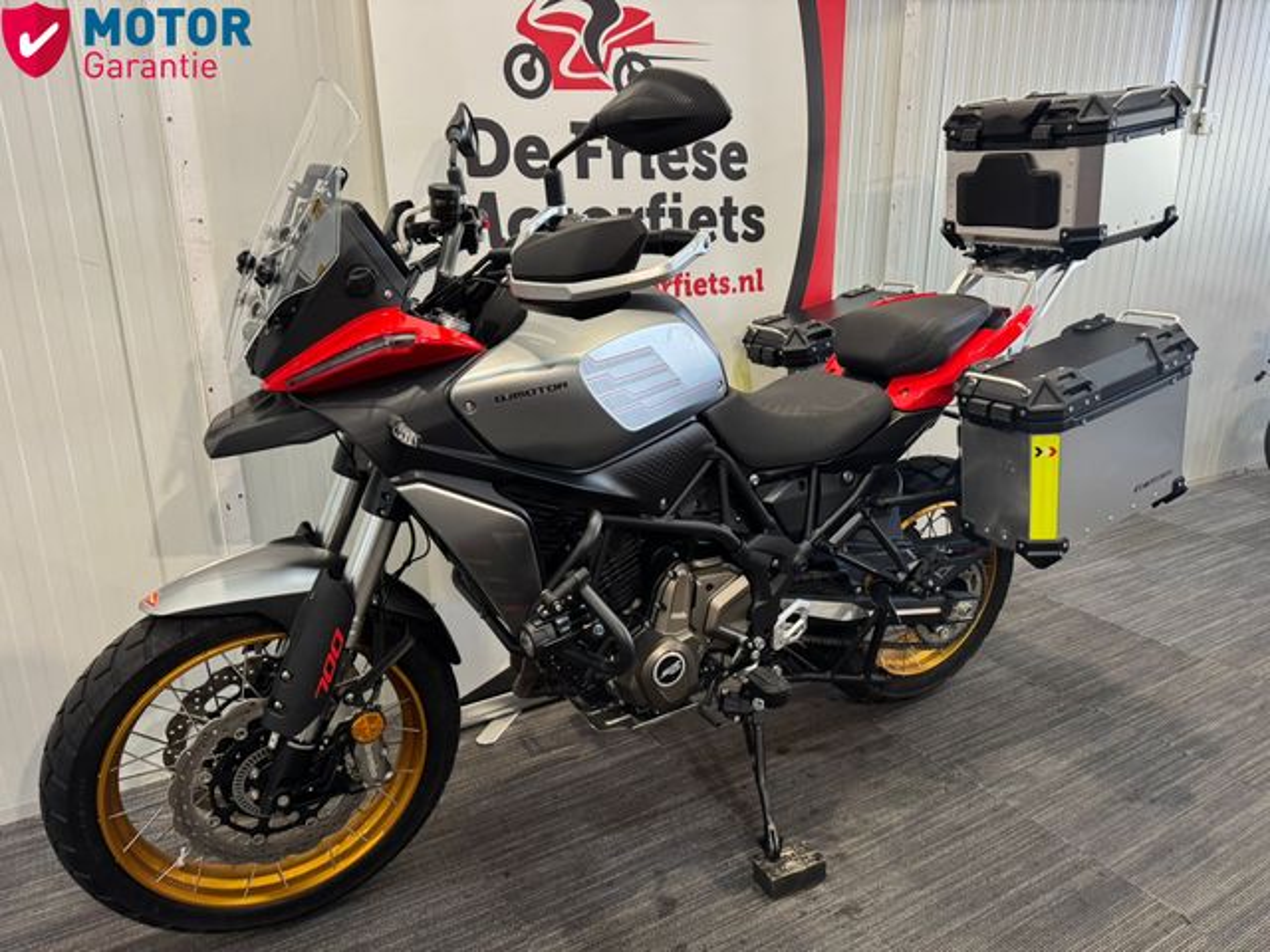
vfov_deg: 56.8
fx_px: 881
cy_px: 476
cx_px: 635
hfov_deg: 71.6
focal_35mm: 24
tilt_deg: -17.1
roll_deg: +0.3
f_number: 1.78
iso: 250
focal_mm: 6.76
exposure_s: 1/50
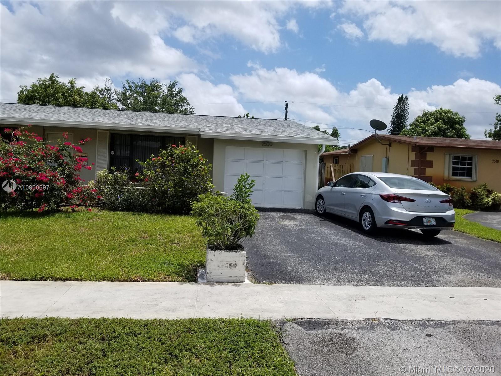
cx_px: 250
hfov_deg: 67.3
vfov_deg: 53.1
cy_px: 188
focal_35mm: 26
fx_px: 376
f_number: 1.7
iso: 50
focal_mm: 4.25
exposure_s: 1/3864
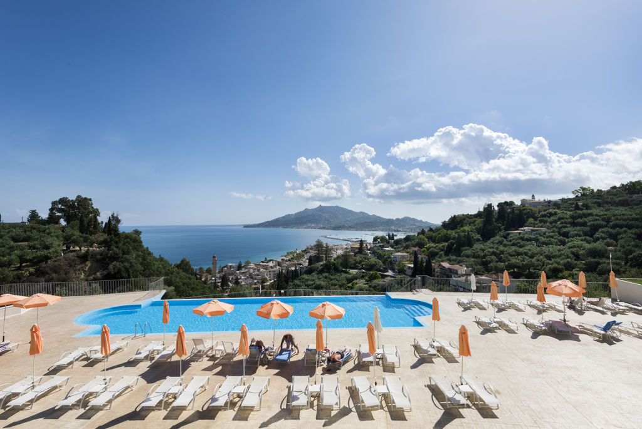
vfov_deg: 73.8
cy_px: 214
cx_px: 321
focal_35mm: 16
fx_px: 285
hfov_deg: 96.7
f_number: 11
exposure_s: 1/640
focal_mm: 16
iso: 320
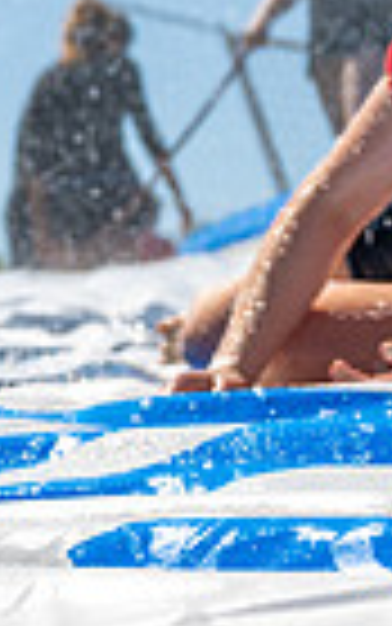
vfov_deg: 7.8
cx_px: -623
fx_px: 4559
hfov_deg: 4.8
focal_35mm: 267
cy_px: -167
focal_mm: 53
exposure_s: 1/1600
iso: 100
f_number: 4
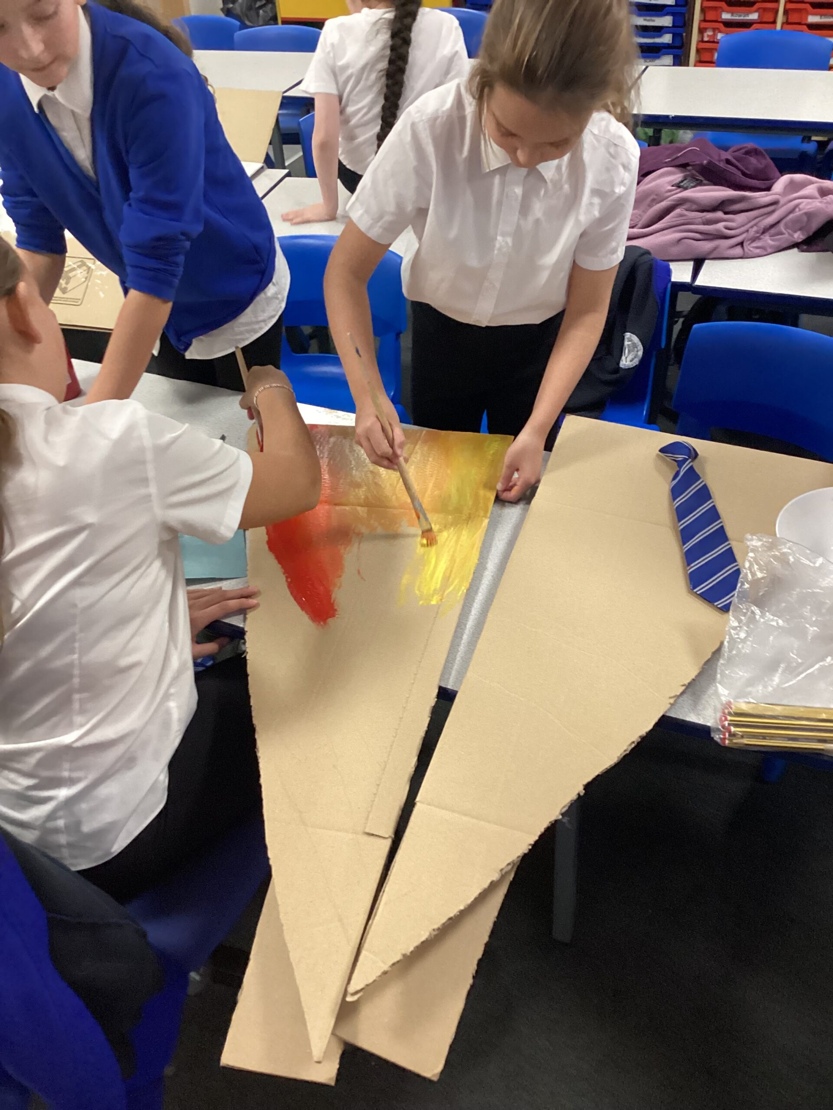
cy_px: 555
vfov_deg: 58.4
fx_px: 995
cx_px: 416
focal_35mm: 31
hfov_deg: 45.4
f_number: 2.4
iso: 320
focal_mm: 3.3
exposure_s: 1/60
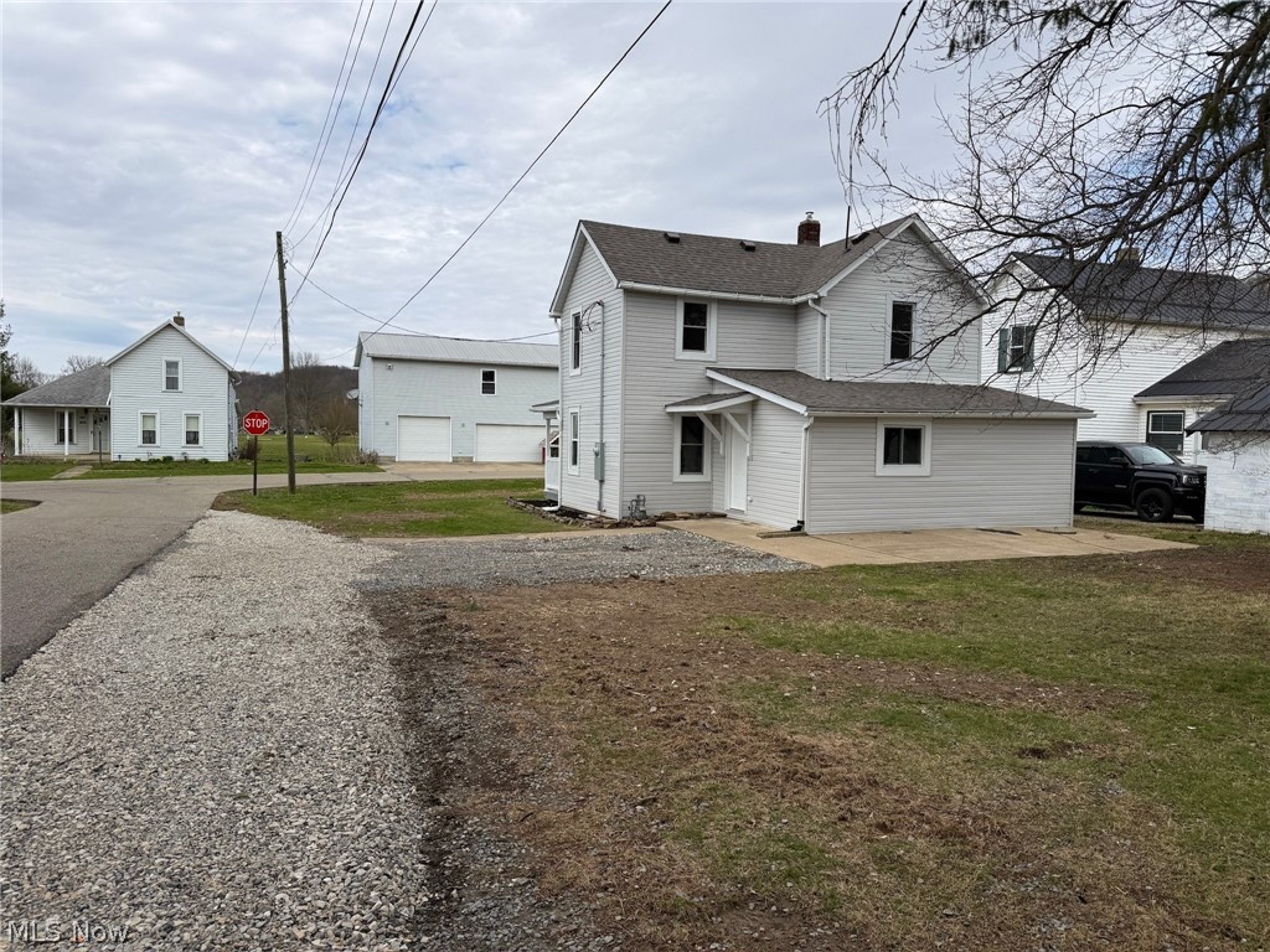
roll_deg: -0.8
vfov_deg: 56.8
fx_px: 881
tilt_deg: -2.2
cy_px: 476
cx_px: 635
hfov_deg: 71.6
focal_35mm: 24
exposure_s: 1/4975
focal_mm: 6.76
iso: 80
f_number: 1.78
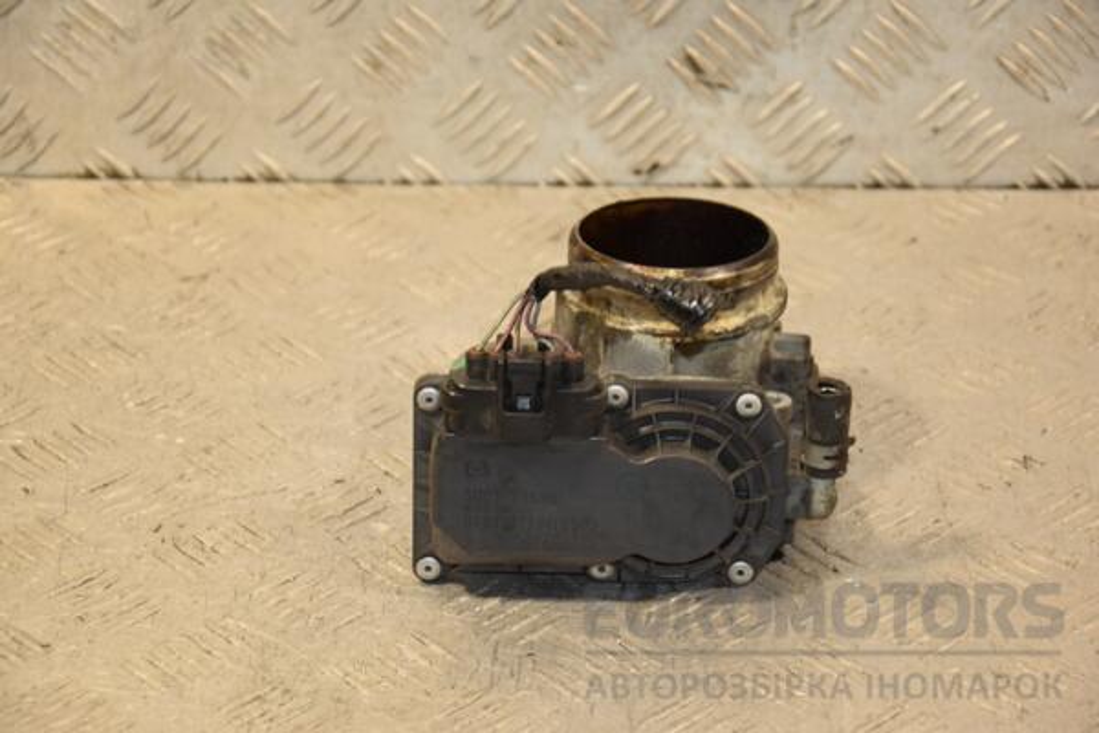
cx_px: 550
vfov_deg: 12.2
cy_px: 366
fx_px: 3434
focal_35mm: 112
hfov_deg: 18.2
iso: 800
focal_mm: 75
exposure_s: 1/100
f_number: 5.3
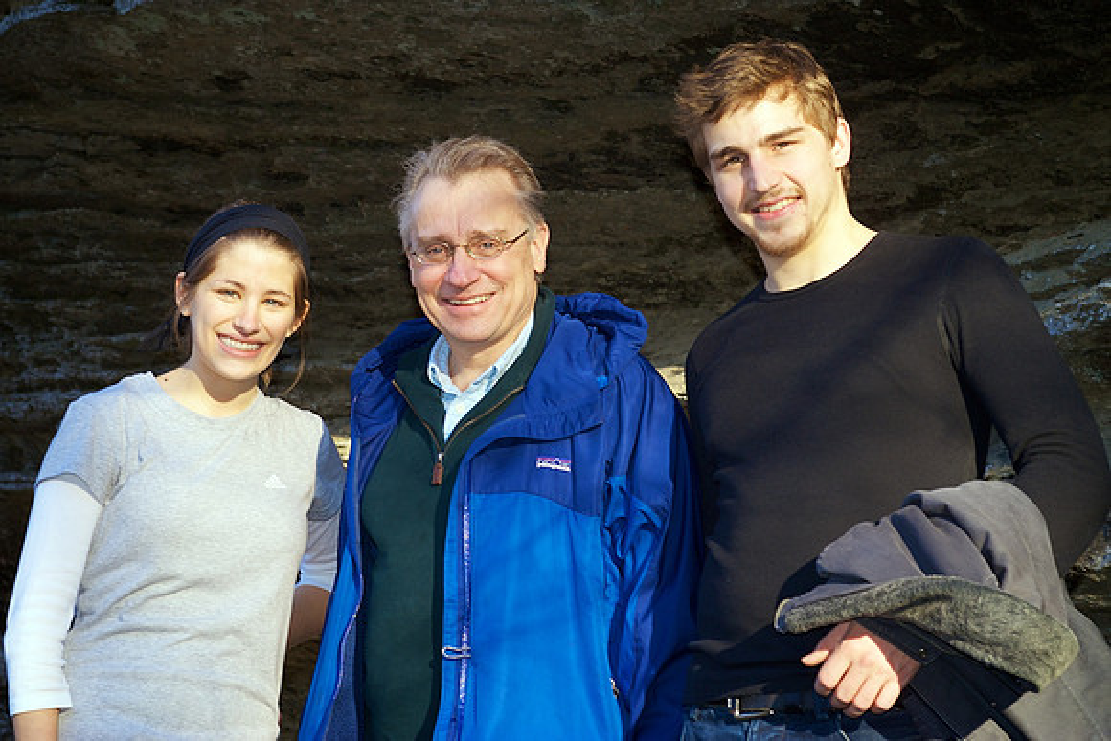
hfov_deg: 27.0
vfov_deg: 18.2
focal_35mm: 75
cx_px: 556
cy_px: 370
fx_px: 2315
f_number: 6.3
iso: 200
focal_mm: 50
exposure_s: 1/100
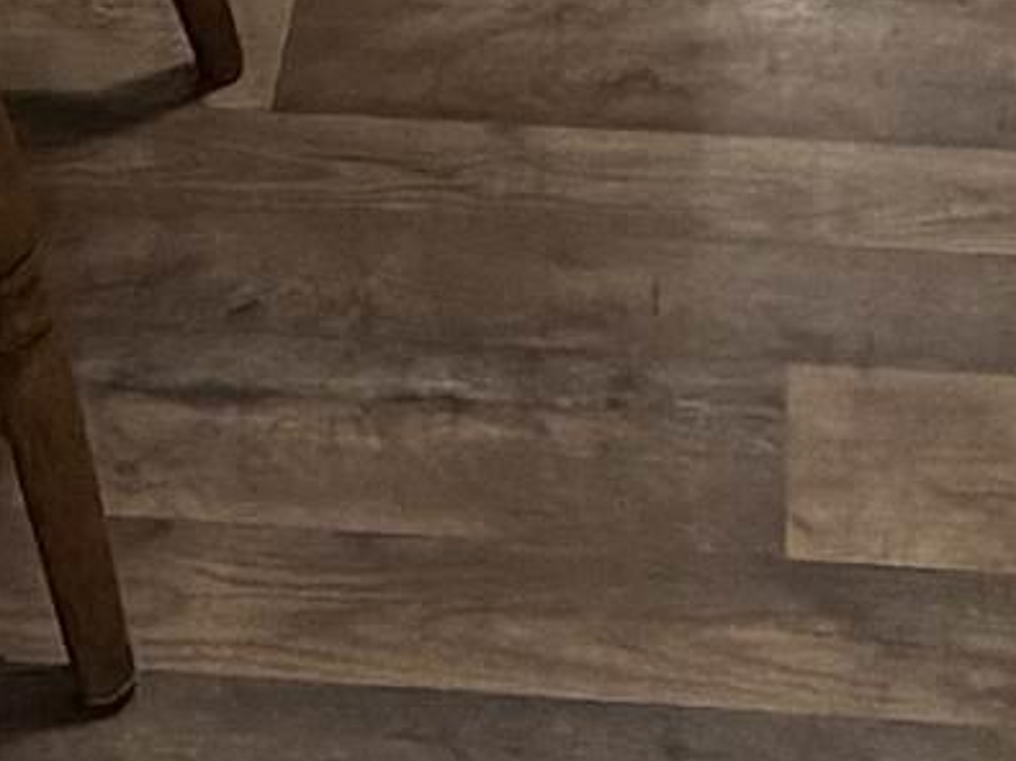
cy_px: -2028
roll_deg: +0.9
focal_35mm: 109
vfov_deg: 8.7
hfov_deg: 18.0
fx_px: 3198
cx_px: 566
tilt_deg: -3.6
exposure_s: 1/60
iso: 200
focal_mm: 2.22
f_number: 2.2
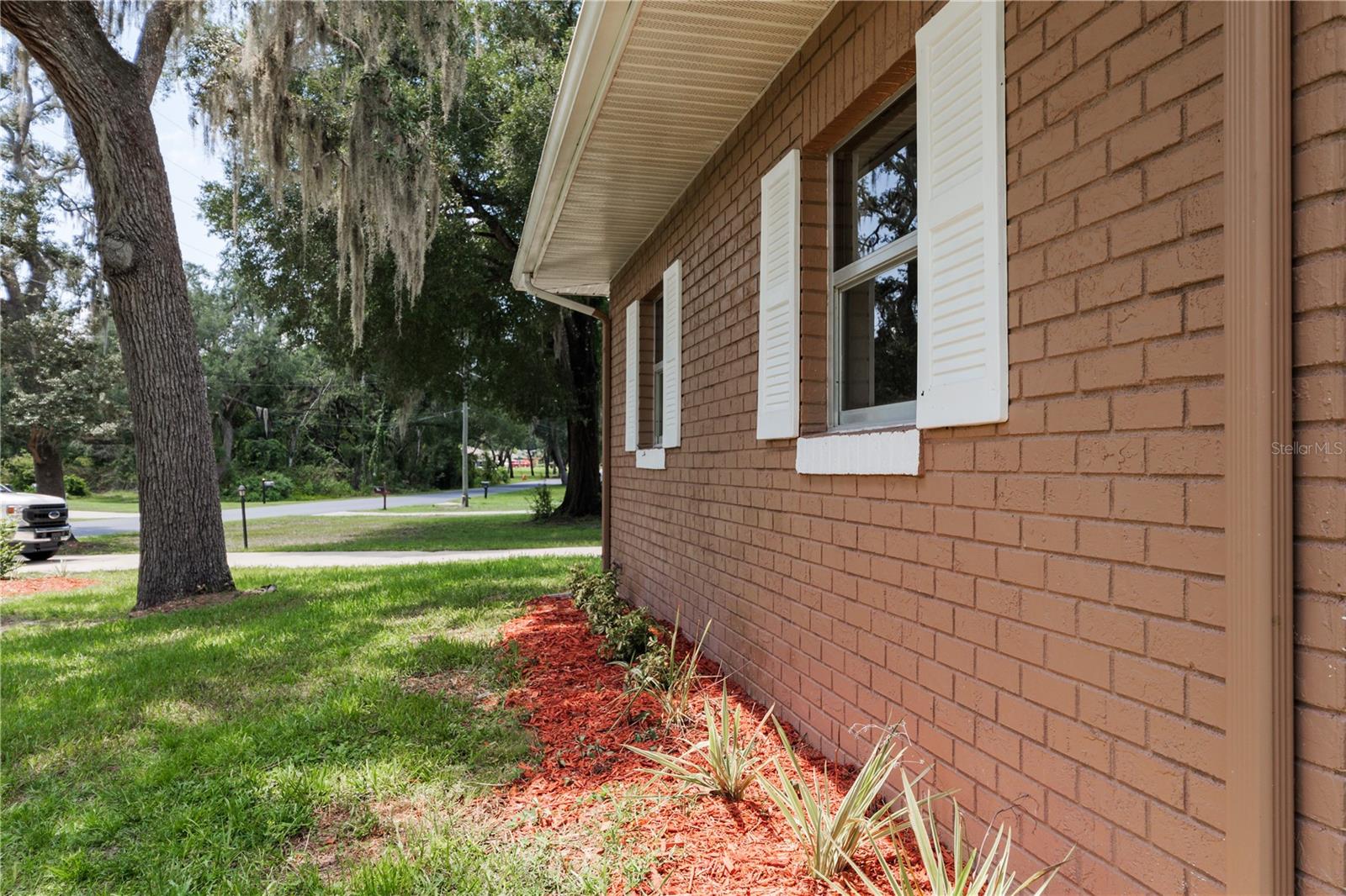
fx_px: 1084
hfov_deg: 63.7
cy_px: 448
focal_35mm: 29
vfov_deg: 44.9
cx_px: 673
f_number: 8
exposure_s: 1/800
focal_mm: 28
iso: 640
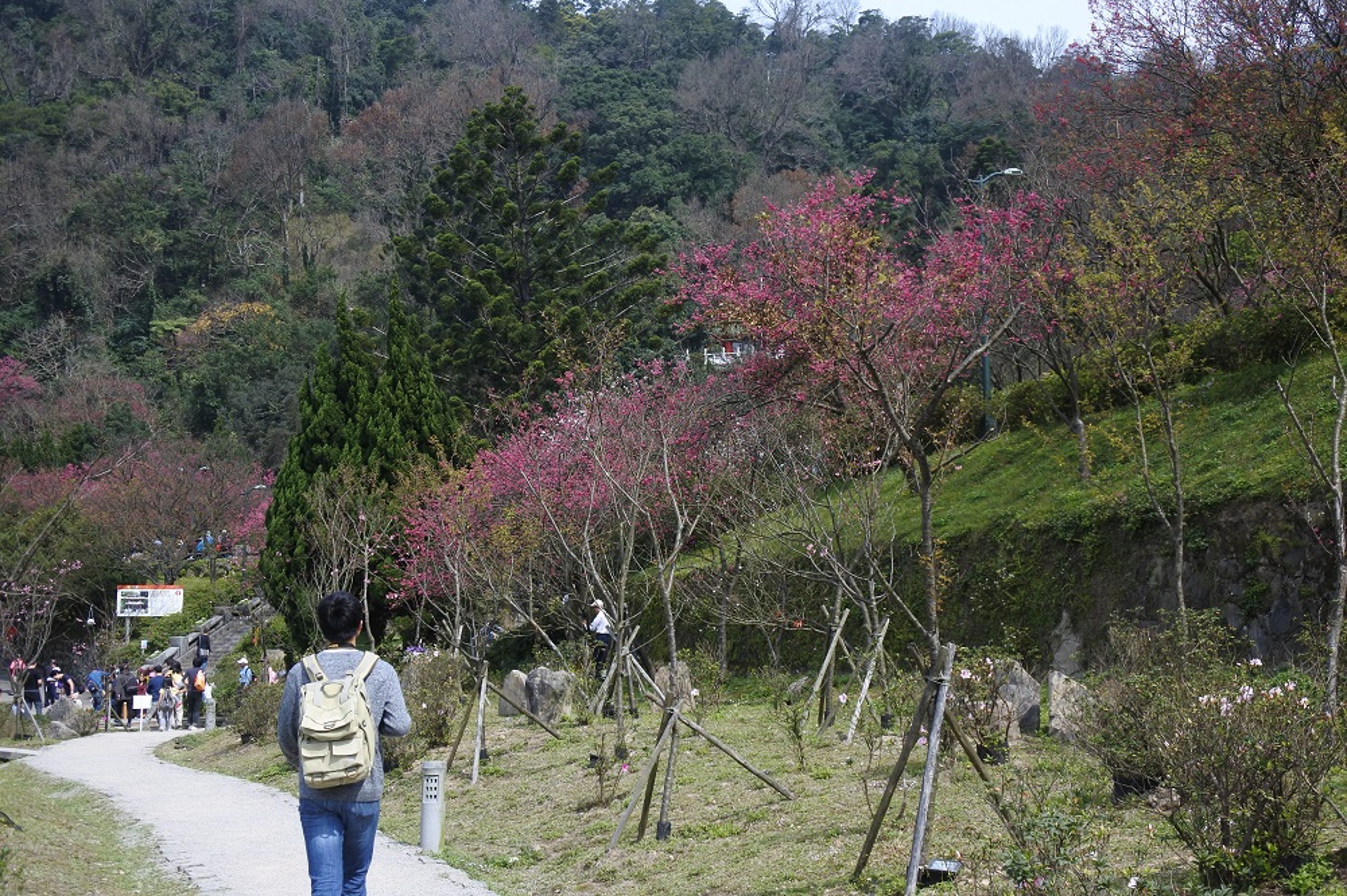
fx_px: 1721
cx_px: 674
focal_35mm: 46
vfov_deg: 29.2
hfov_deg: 42.8
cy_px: 448
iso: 200
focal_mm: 17.2
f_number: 4.5
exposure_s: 1/1000
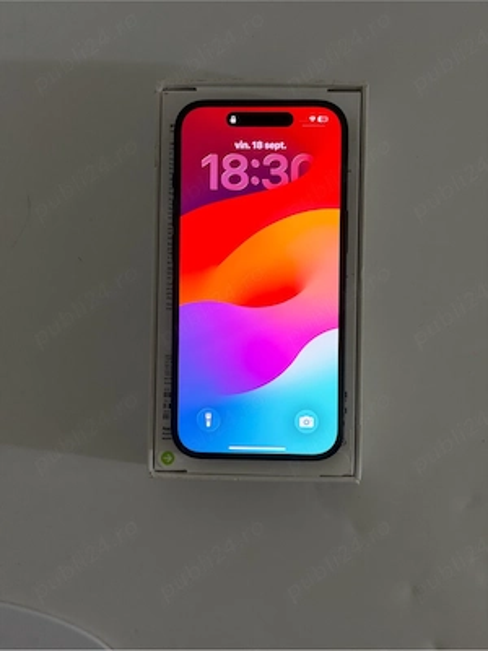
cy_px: 326
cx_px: 244
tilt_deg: -84.9
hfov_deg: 30.3
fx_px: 902
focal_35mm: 48
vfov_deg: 39.7
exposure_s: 1/50
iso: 80
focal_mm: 6.76
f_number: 1.78
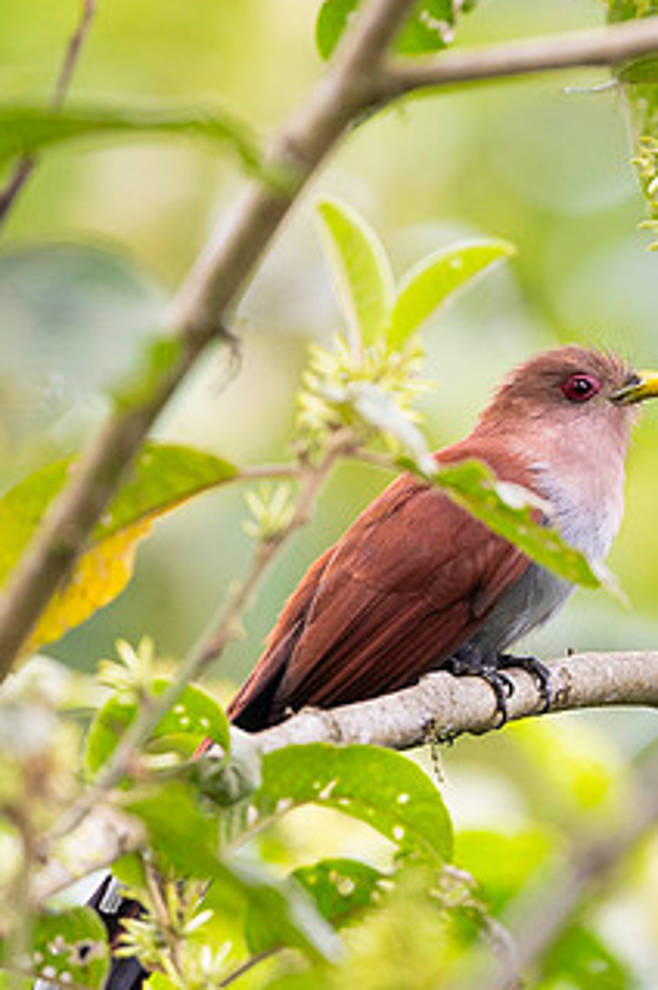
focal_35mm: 1111
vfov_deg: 1.9
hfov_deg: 1.2
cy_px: 503
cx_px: 660
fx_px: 30524
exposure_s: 1/640
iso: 2000
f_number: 4
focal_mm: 500
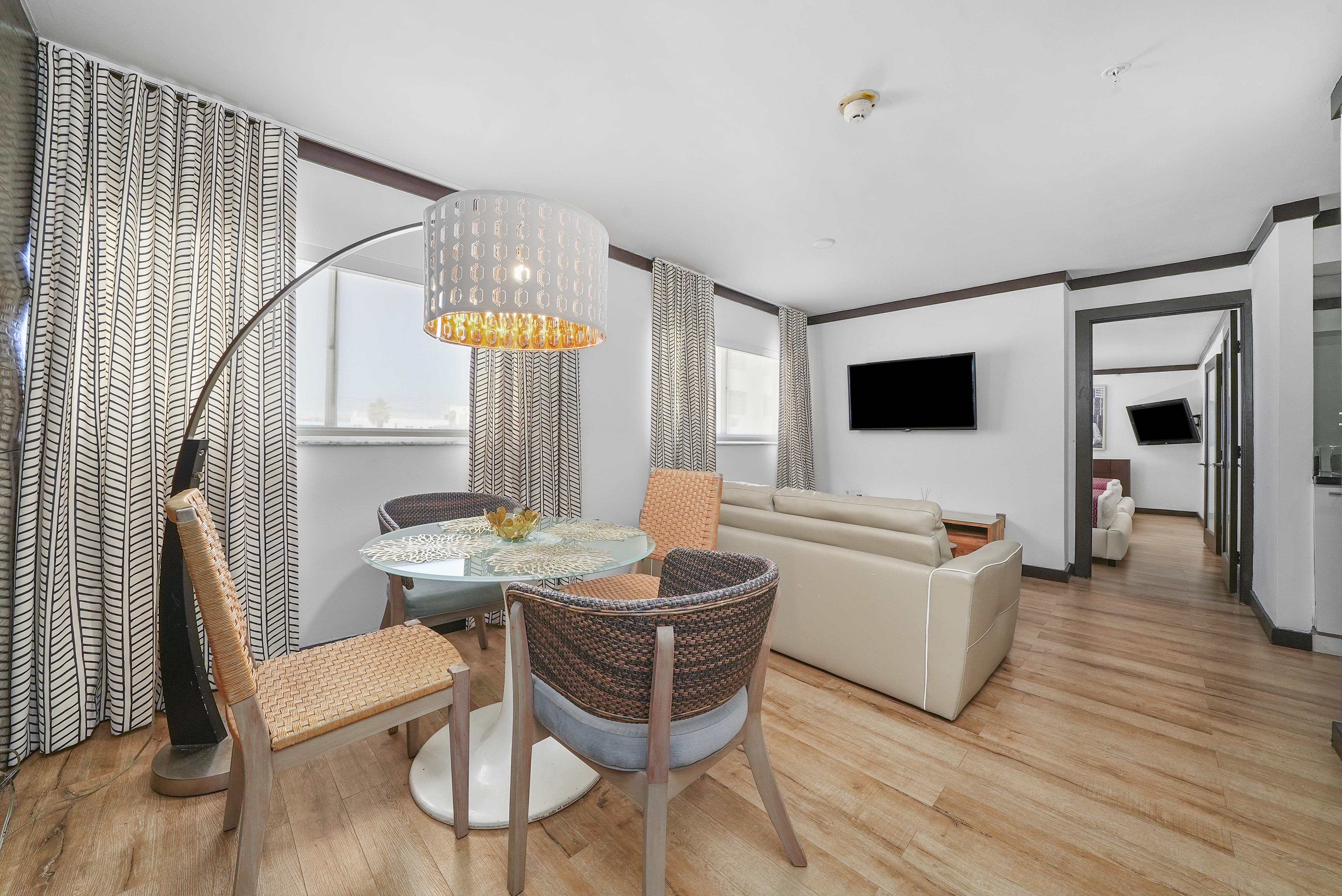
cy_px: 448
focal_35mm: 12
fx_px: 448
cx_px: 671
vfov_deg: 90.1
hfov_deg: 112.6
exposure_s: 1/8
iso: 1600
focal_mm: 12
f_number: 11
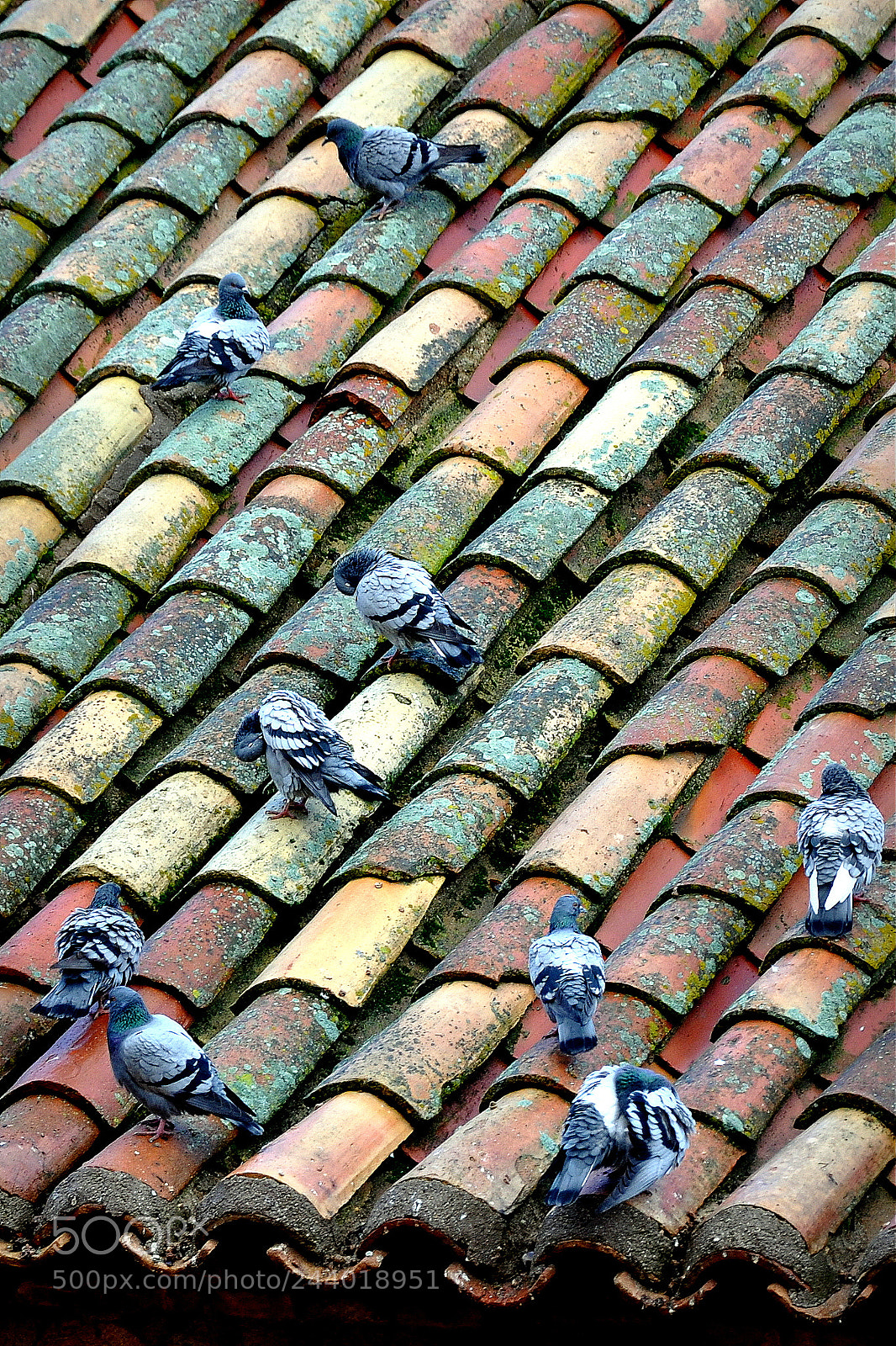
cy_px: 673
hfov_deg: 8.7
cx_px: 448
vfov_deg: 13.0
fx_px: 5882
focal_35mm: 158
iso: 320
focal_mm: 105
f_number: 5.6
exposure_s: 1/125
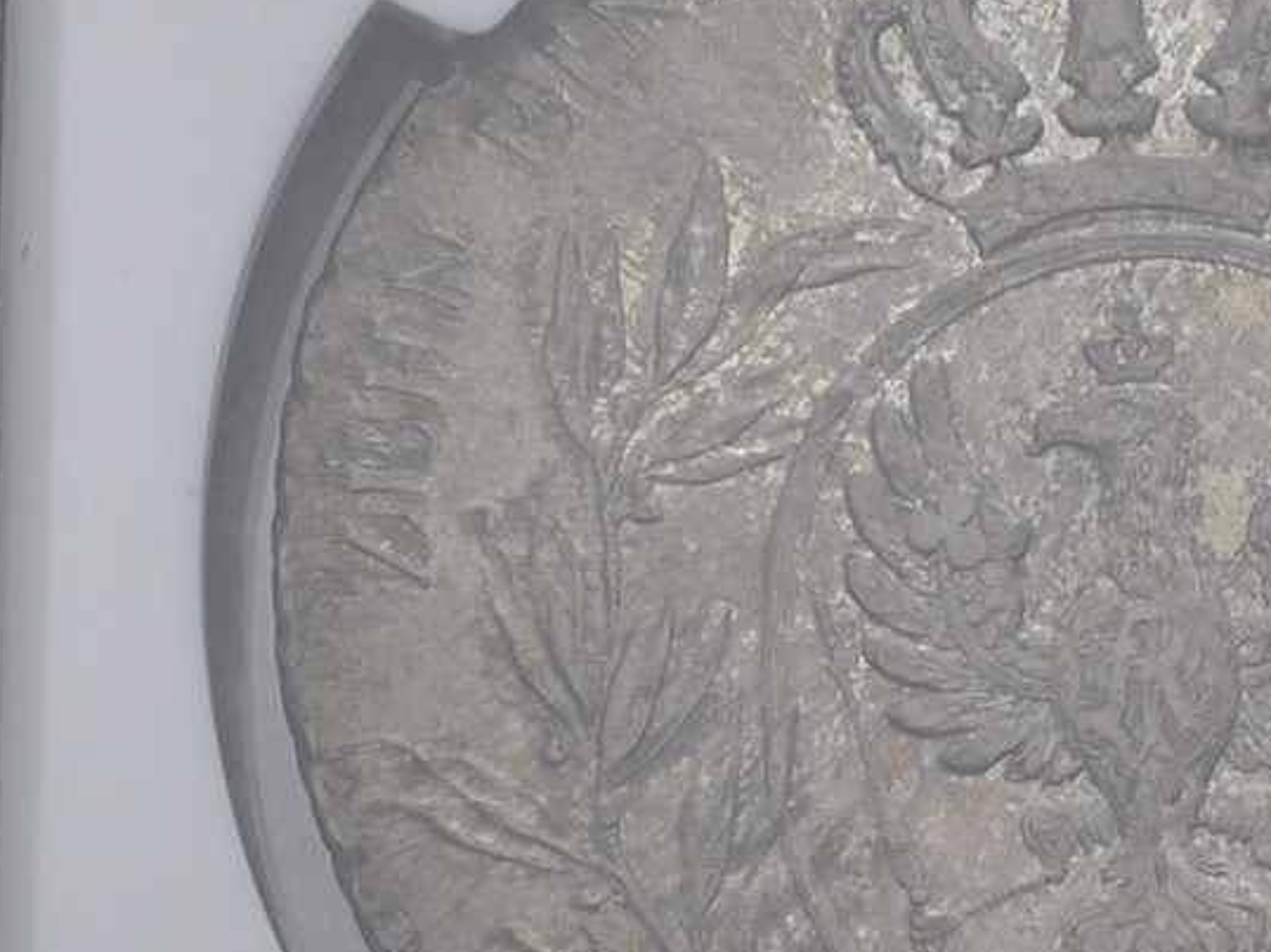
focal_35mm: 211
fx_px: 7744
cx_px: 1117
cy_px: 24
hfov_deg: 9.3
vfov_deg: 7.0
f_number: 14
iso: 400
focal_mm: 32
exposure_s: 1/250
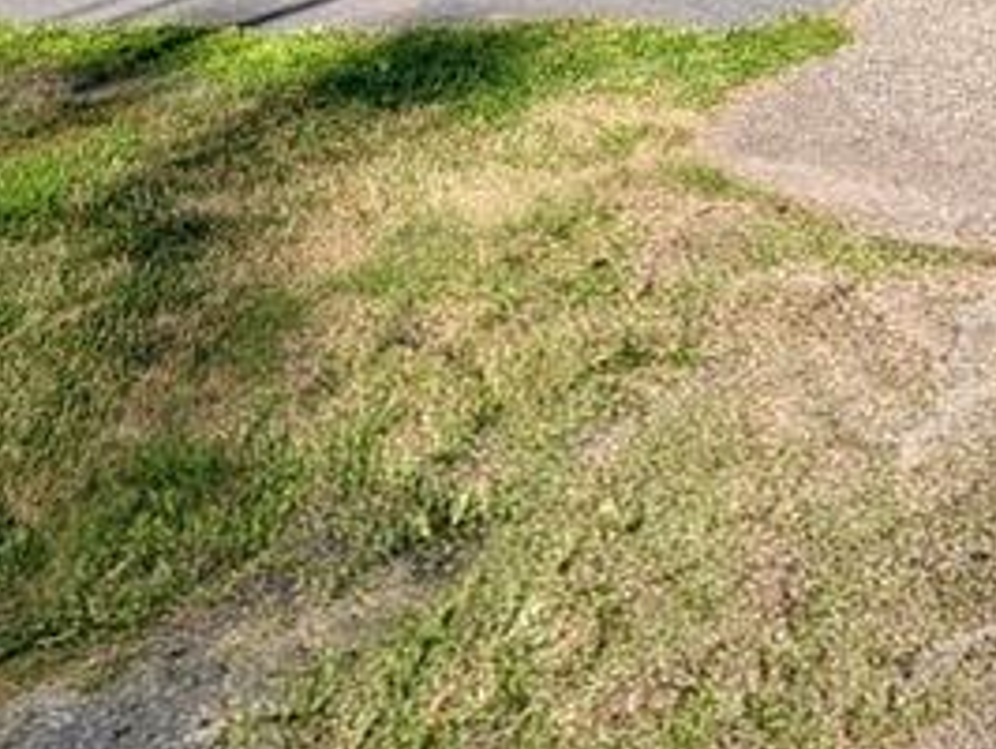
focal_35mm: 46
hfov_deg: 33.7
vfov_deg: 21.9
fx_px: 1325
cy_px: -551
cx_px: 1187
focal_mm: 2.23
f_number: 1.95
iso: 37
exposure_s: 1/1953
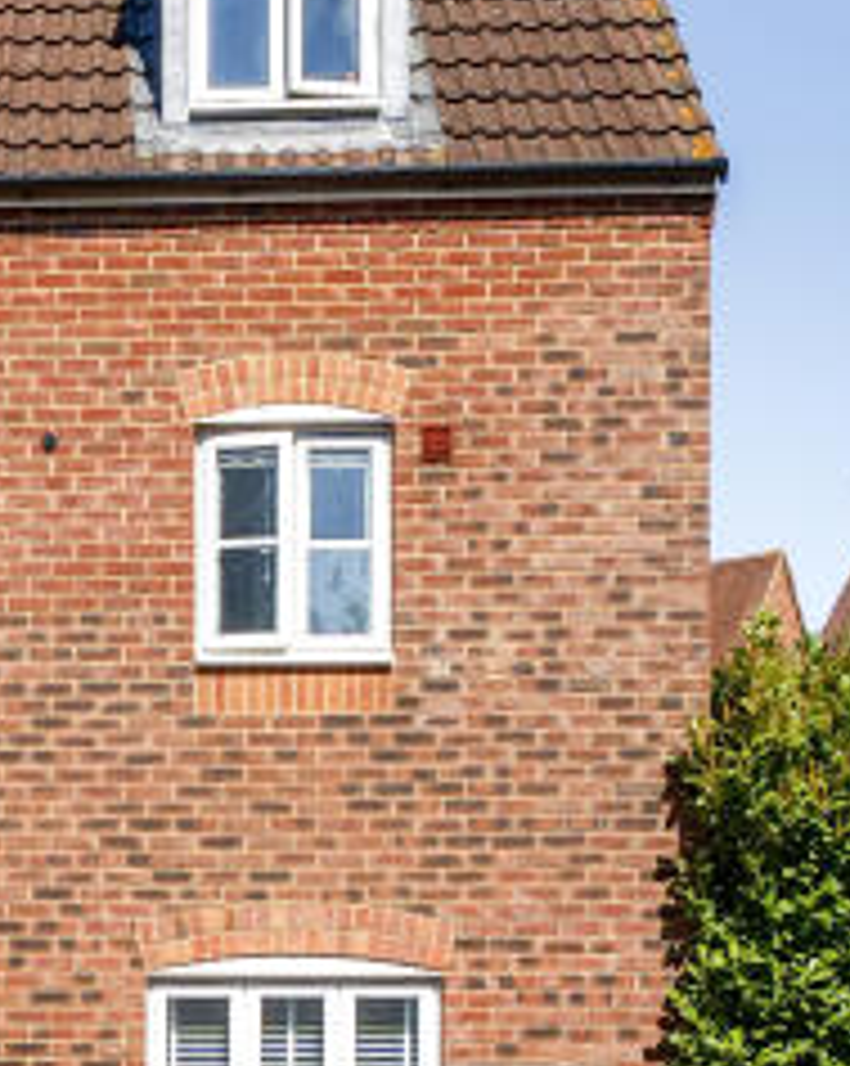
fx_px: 2174
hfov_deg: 21.1
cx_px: -63
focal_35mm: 69
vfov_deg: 27.1
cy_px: 816
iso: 400
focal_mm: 17
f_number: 8
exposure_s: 1/1250
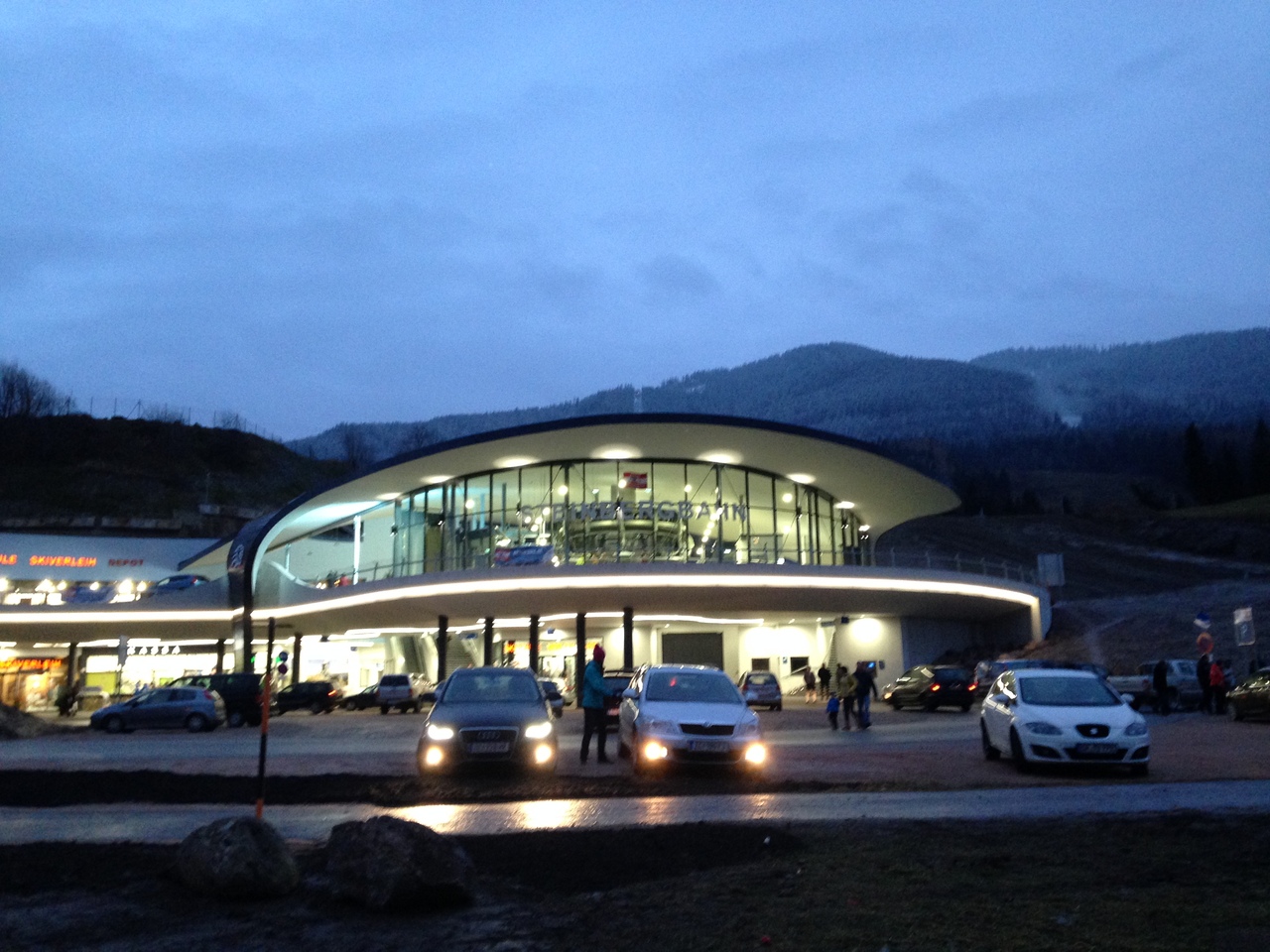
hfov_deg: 55.4
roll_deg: +0.1
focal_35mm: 33
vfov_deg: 42.9
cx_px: 635
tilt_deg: +9.7
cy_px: 476
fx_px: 1211
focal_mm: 4.12
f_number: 2.4
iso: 250
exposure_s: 1/20
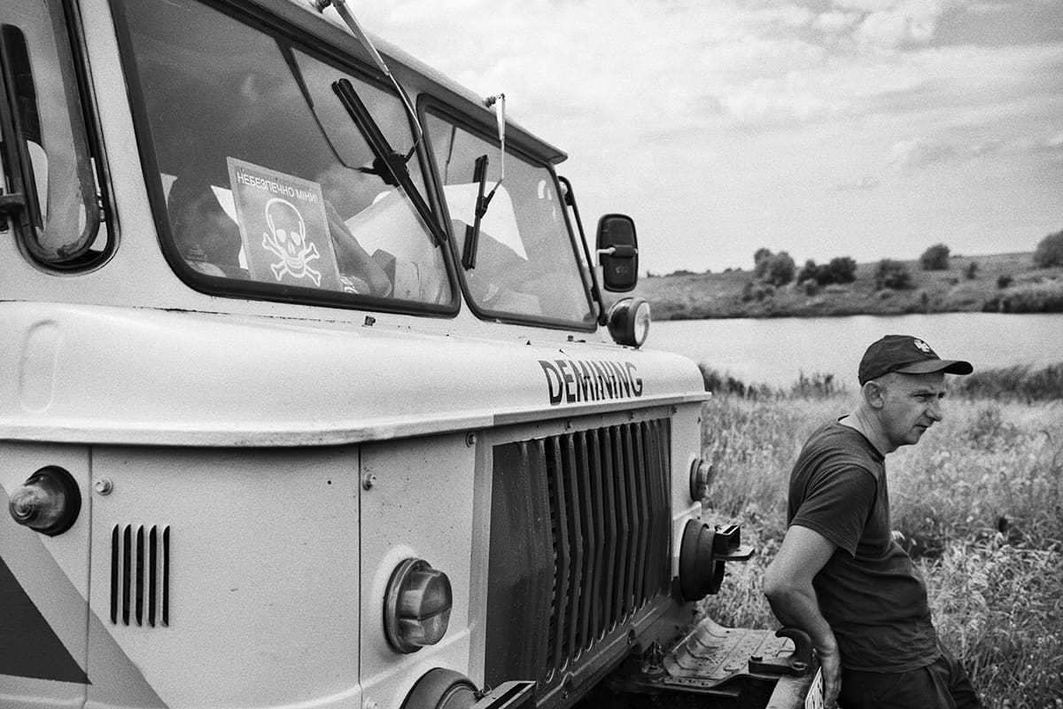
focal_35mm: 35
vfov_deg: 37.9
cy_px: 354
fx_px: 1033
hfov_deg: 54.4
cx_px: 532
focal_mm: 35
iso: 160
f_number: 4.5
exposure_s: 1/1600
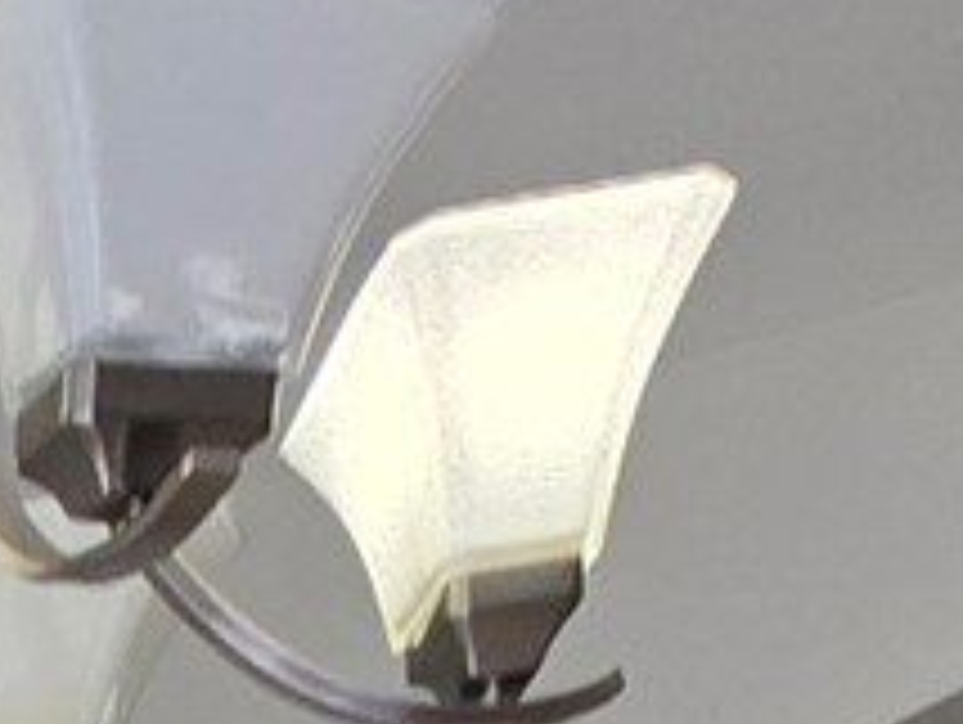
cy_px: 2289
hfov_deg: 15.2
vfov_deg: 10.2
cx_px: -1112
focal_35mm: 97
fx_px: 2702
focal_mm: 2.2
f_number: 2.2
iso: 80
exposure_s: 1/120
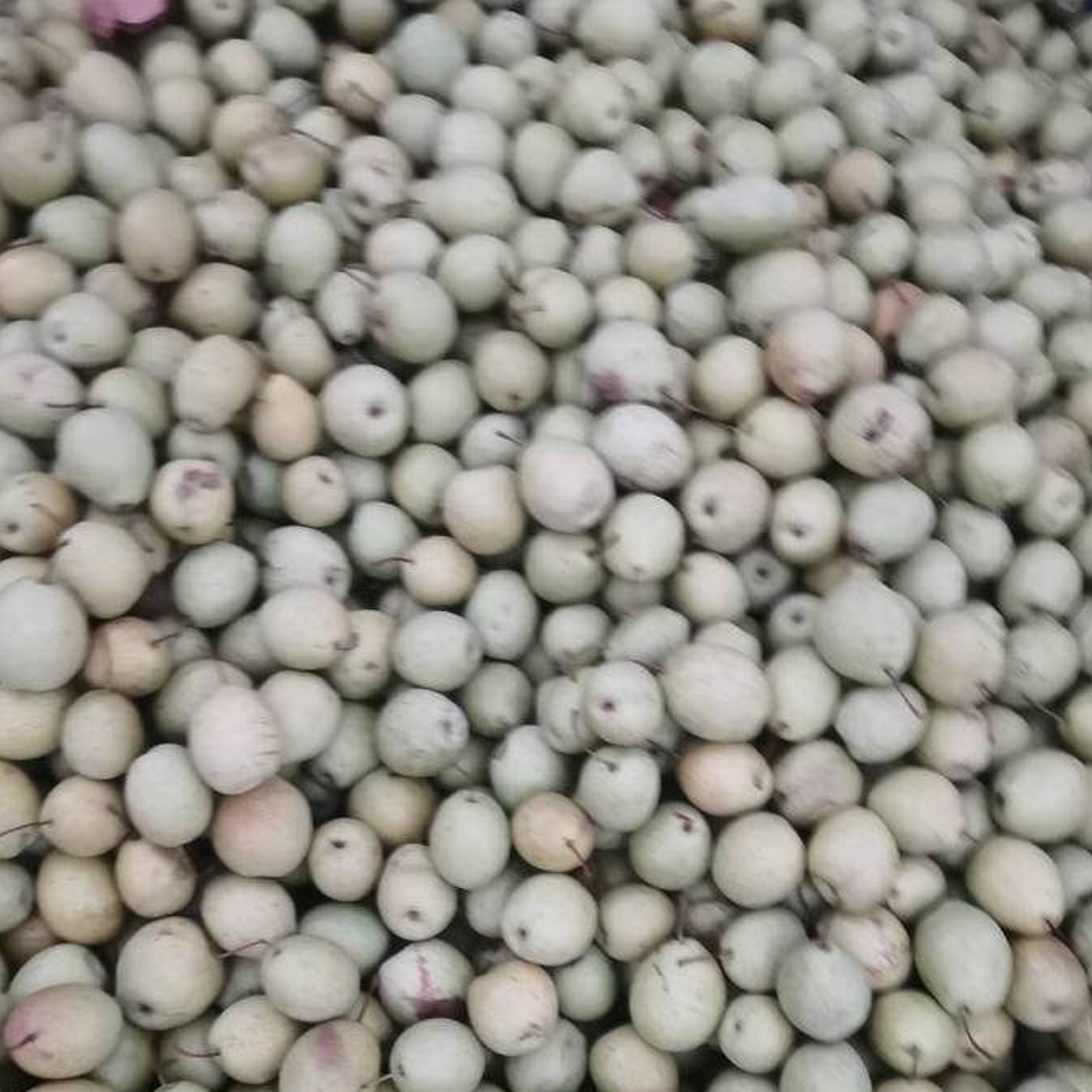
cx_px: 546
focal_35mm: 38
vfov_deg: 43.3
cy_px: 726
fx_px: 1356
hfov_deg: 43.9
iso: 800
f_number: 1.8
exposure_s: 1/20
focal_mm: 5.58
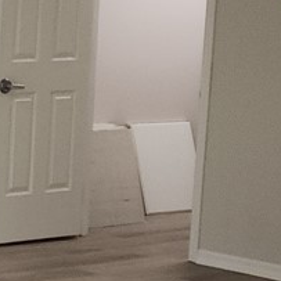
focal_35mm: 160
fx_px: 1469
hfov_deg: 9.5
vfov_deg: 10.9
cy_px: 89
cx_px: -437
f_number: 1.8
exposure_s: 1/120
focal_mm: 6.4
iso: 80
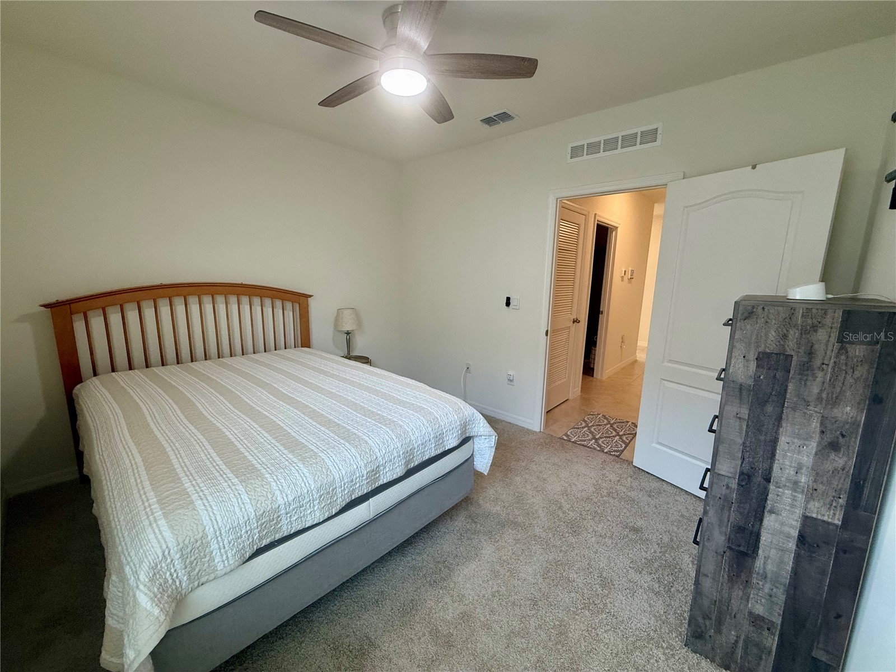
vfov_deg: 85.7
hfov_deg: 102.1
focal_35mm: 14
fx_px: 362
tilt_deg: -10.1
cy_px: 336
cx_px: 448
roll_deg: -1.2
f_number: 2.2
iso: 250
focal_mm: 2.22
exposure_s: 1/120
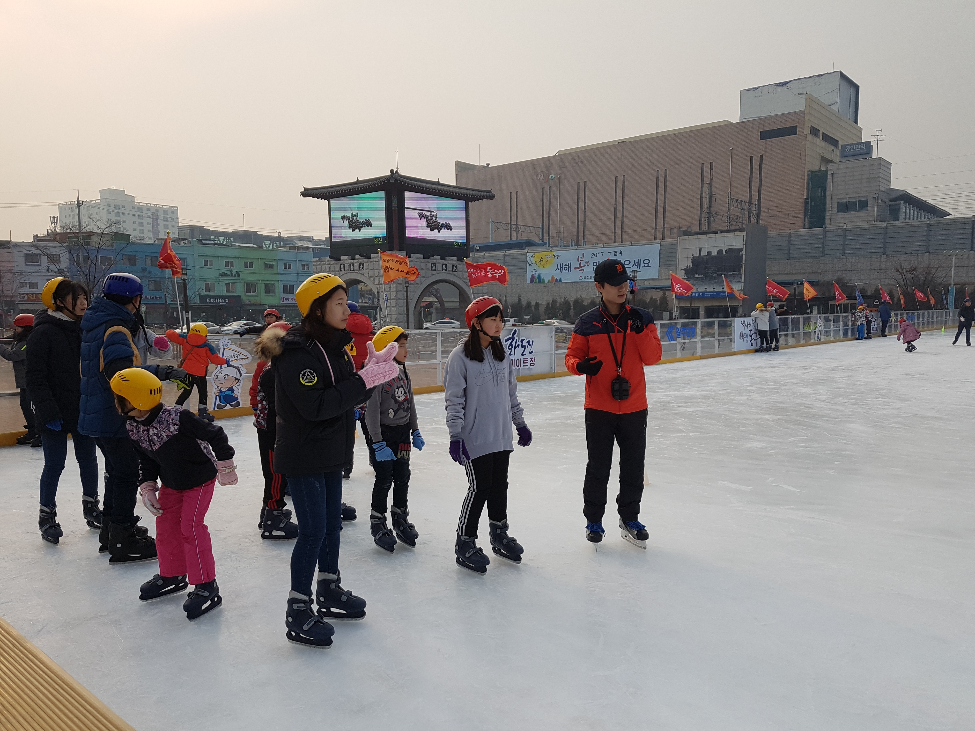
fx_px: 732
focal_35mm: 26
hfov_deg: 67.3
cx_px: 488
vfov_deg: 53.1
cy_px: 366
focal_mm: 4.2
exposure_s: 1/2944
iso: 50
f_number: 1.7
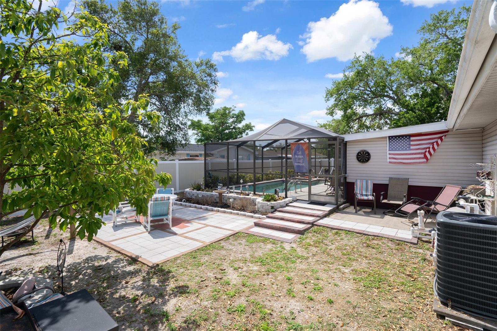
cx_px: 248
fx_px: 235
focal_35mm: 17
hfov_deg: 93.3
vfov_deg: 70.4
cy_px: 166
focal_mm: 17
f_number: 9
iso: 320
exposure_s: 1/125
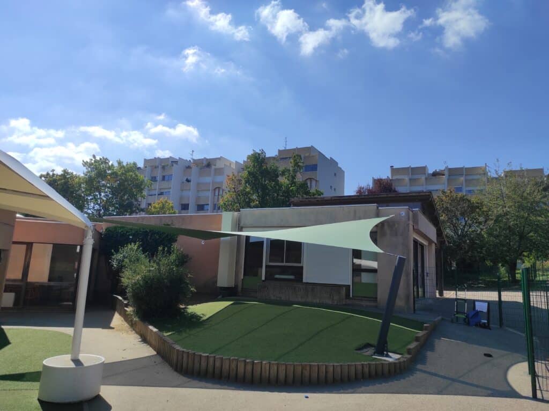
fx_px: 396
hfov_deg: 69.4
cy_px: 206
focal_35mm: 25
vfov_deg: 54.8
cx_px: 274
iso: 100
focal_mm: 5.43
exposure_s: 1/4391
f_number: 1.89
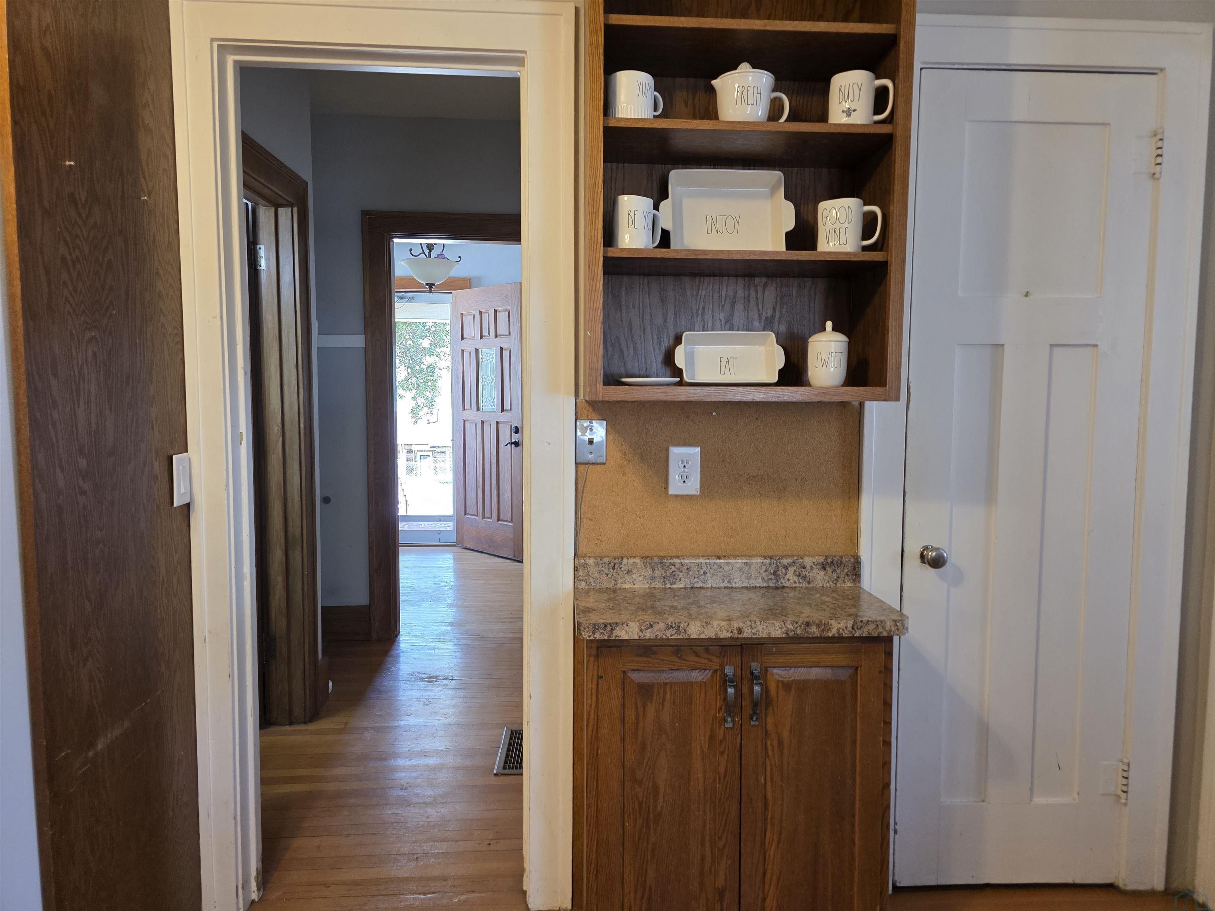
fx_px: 807
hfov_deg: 73.9
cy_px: 456
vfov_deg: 58.9
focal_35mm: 23
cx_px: 608
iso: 320
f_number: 1.7
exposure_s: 1/120
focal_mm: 6.3
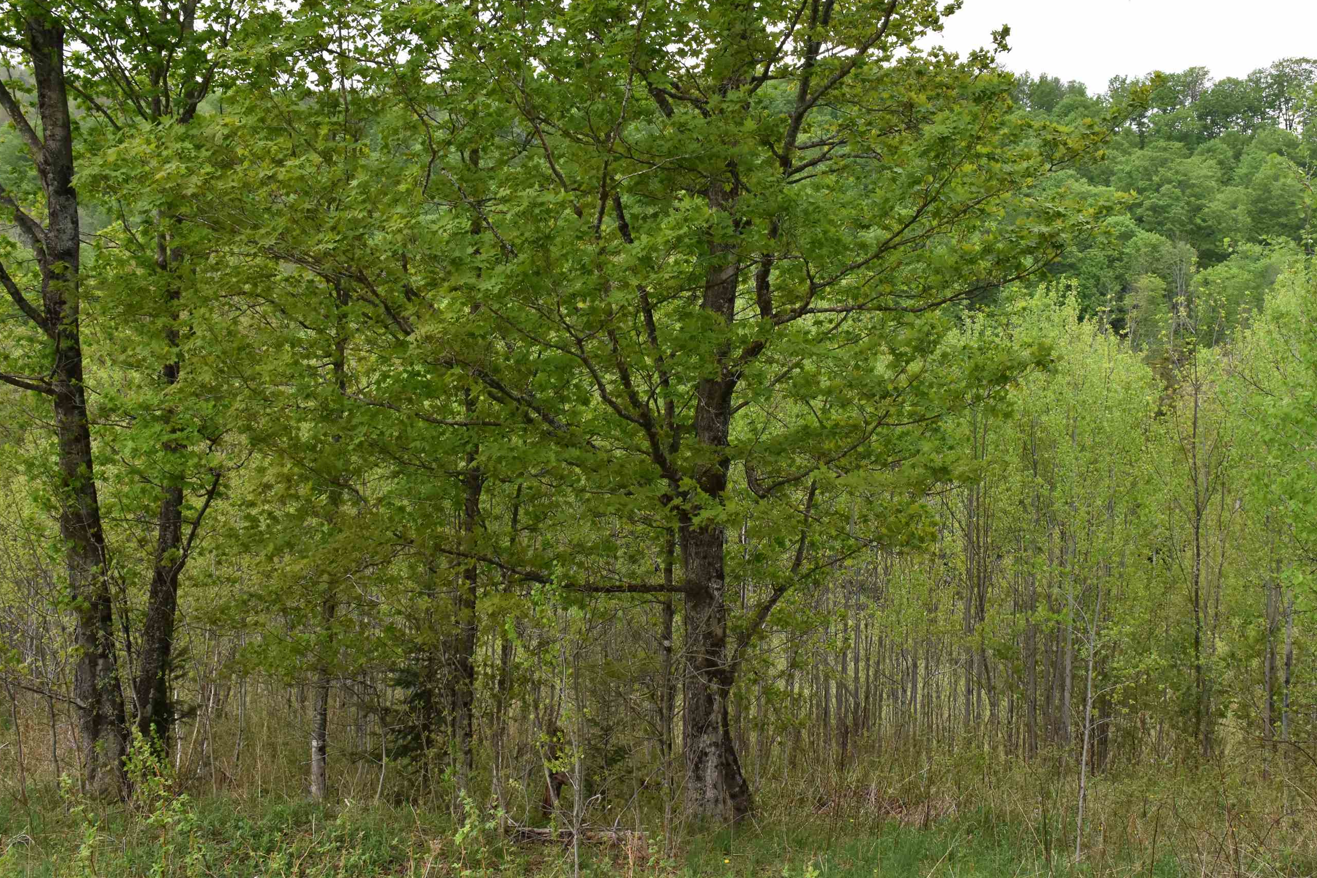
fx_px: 1573
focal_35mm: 43
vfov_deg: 31.2
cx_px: 738
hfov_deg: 45.3
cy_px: 404
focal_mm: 24
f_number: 8
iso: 800
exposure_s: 1/250
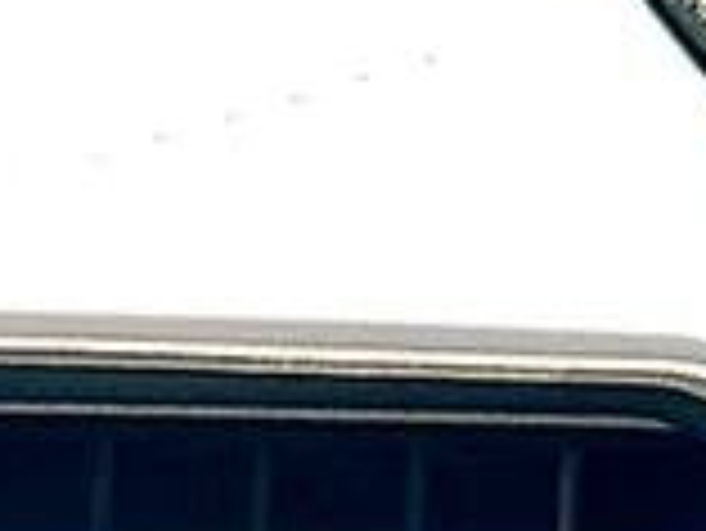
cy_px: 758
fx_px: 3633
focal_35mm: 178
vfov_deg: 8.2
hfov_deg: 10.9
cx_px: -108
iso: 80
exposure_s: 1/342
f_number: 1.78
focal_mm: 6.86
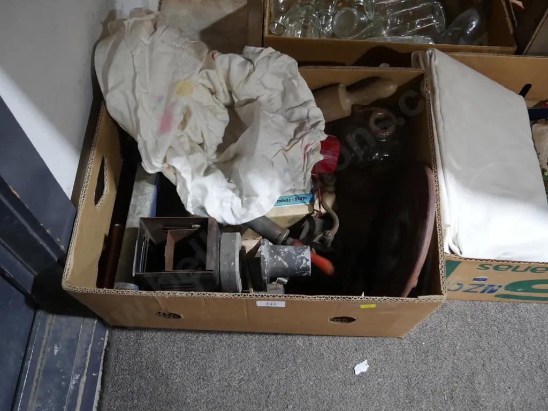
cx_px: 274
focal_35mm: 32
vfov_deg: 44.2
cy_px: 206
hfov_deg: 56.8
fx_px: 507
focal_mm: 16
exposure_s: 1/60
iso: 800
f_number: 3.6
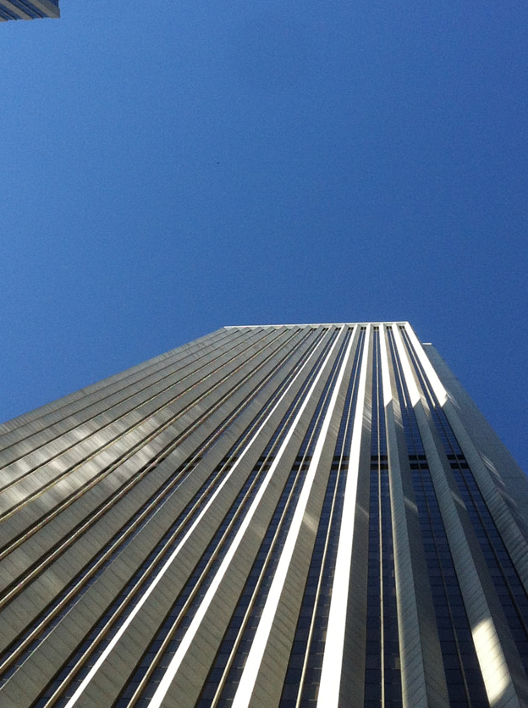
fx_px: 1367
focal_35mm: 67
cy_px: 149
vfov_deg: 28.4
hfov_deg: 21.8
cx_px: 177
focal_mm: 3.85
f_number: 2.8
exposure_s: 1/973
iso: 80
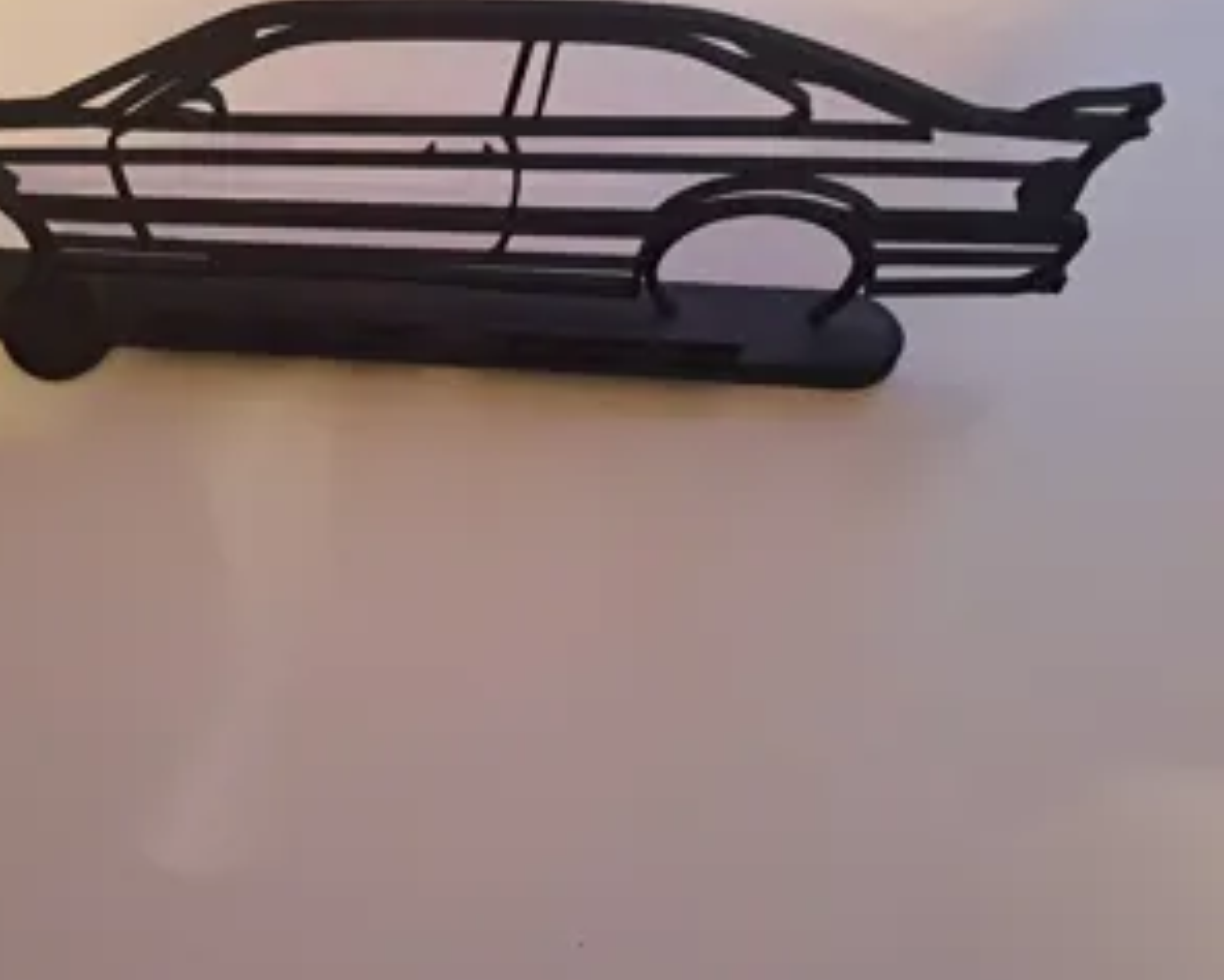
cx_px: 401
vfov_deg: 44.3
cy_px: 393
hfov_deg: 53.1
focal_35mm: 33
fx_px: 1196
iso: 400
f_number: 1.8
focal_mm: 4.65
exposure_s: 1/25
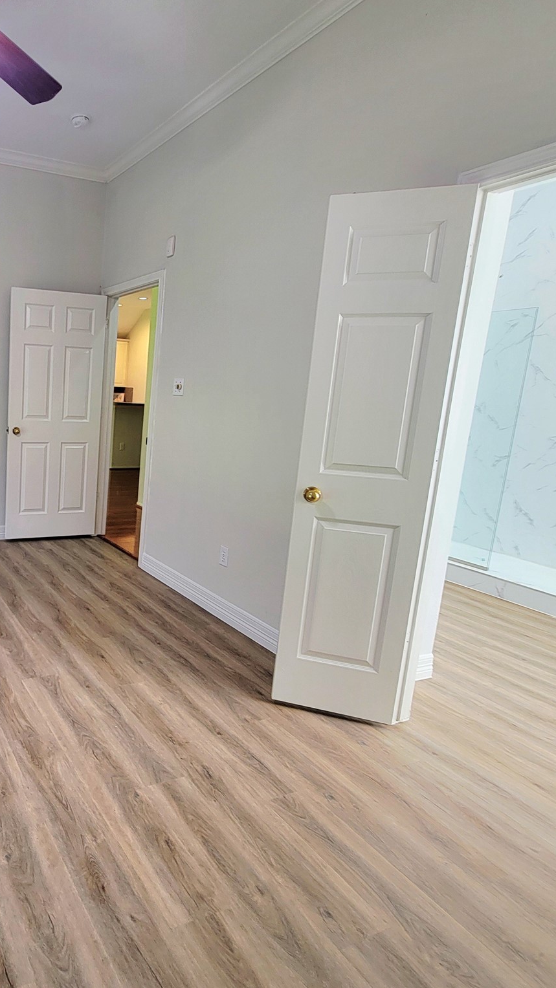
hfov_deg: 50.8
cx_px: 43
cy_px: 492
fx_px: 498
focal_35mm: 19
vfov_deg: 89.6
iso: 50
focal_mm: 2.2
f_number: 2.2
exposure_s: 1/20
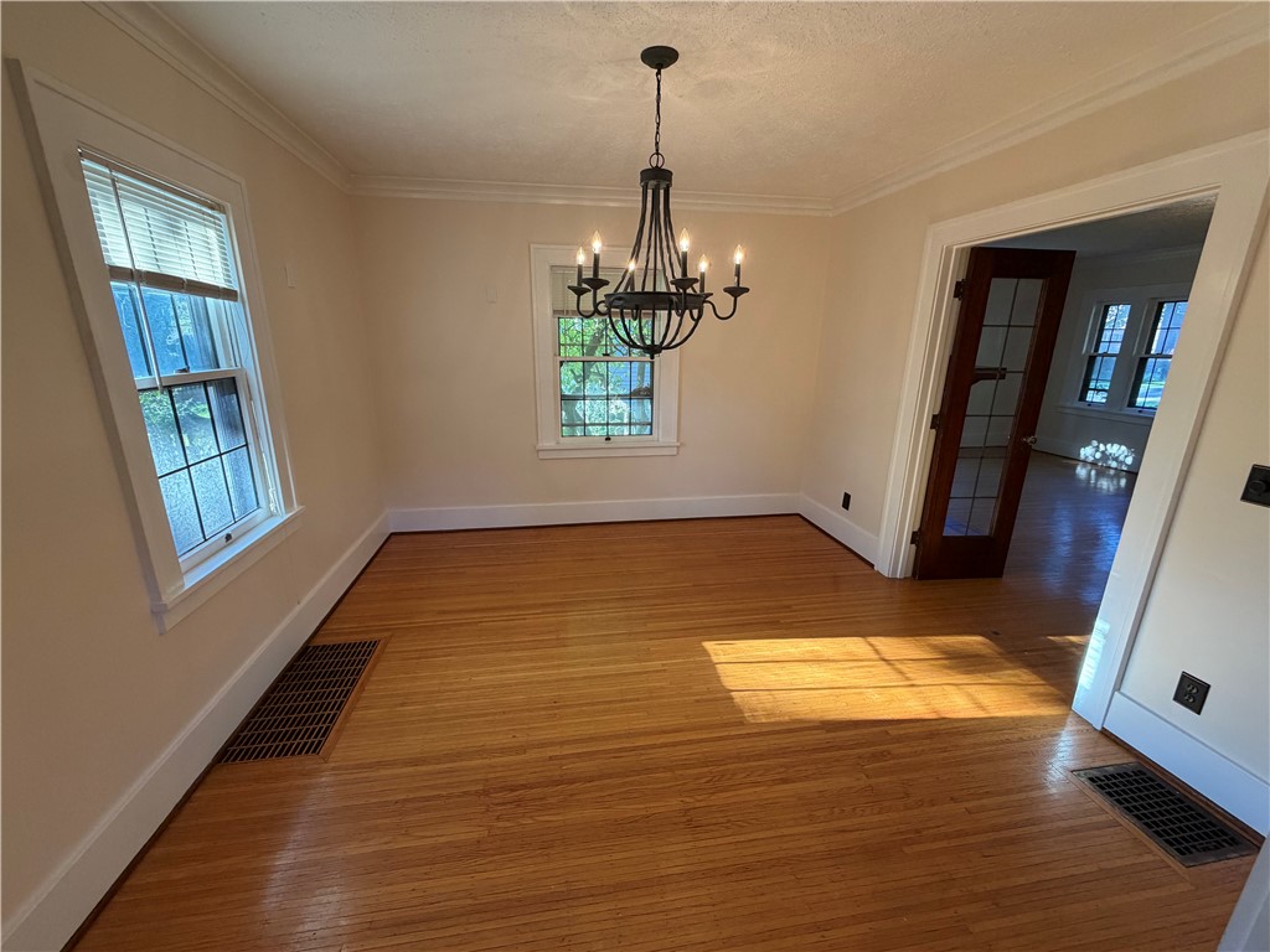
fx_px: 514
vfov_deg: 85.7
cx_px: 635
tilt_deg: -15.0
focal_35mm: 14
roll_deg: -1.0
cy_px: 476
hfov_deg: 102.1
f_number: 2.2
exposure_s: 1/120
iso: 250
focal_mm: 2.22
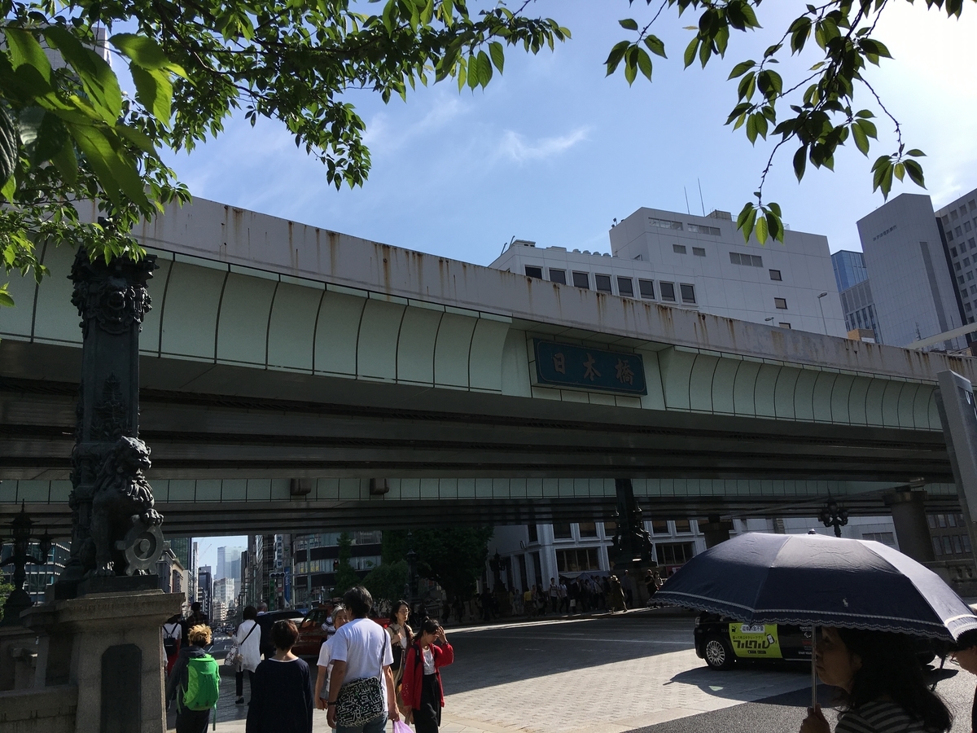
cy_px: 366
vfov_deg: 48.2
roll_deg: +4.5
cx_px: 488
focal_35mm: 29
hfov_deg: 61.7
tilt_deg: +14.1
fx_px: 818
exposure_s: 1/2137
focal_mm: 4.15
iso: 25
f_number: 2.2
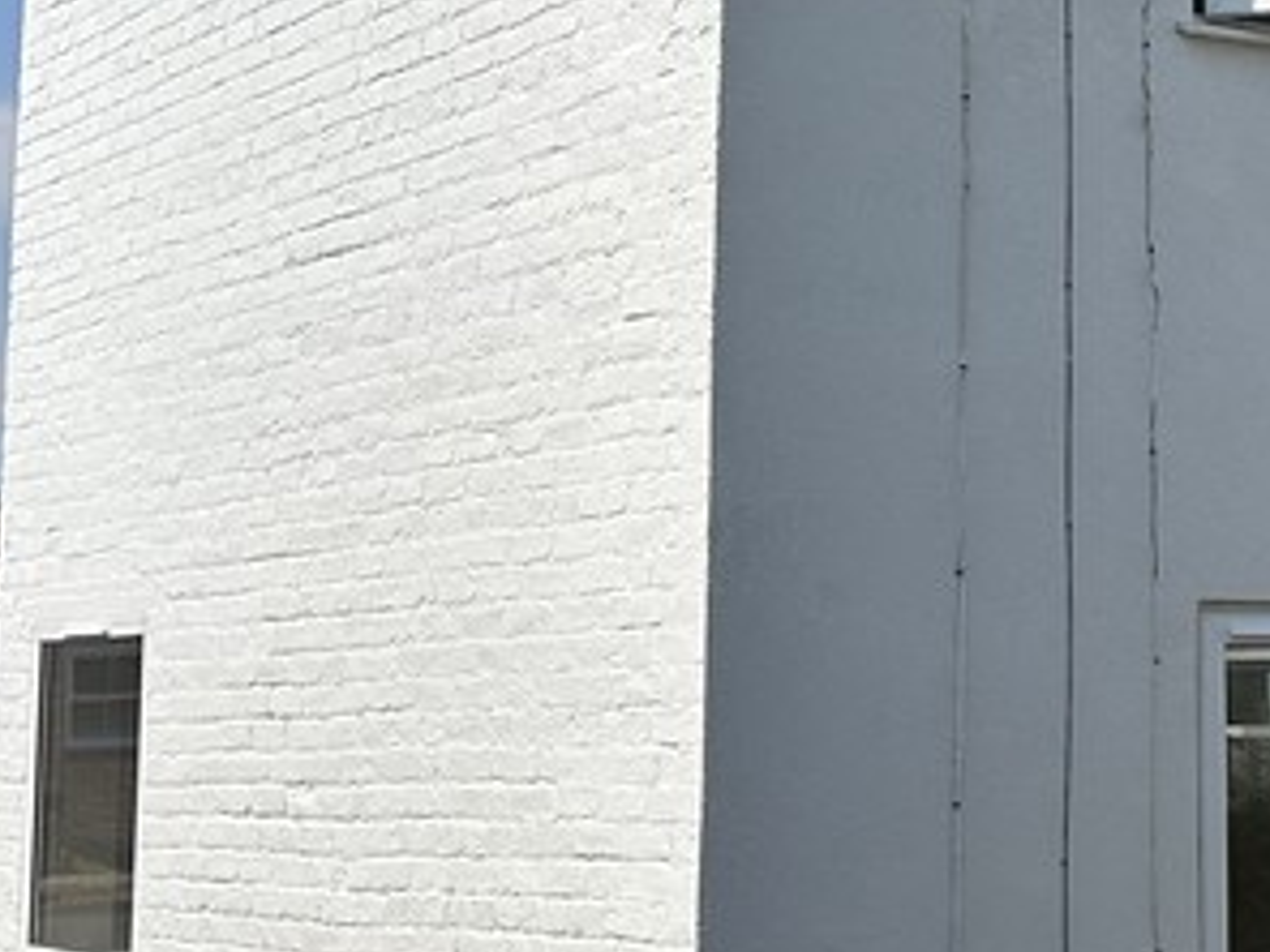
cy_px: 150
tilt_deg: +9.6
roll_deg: +0.6
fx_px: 3302
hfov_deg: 21.2
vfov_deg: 16.3
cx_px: 1210
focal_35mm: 90
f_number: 1.5
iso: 50
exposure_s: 1/6993
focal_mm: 5.7
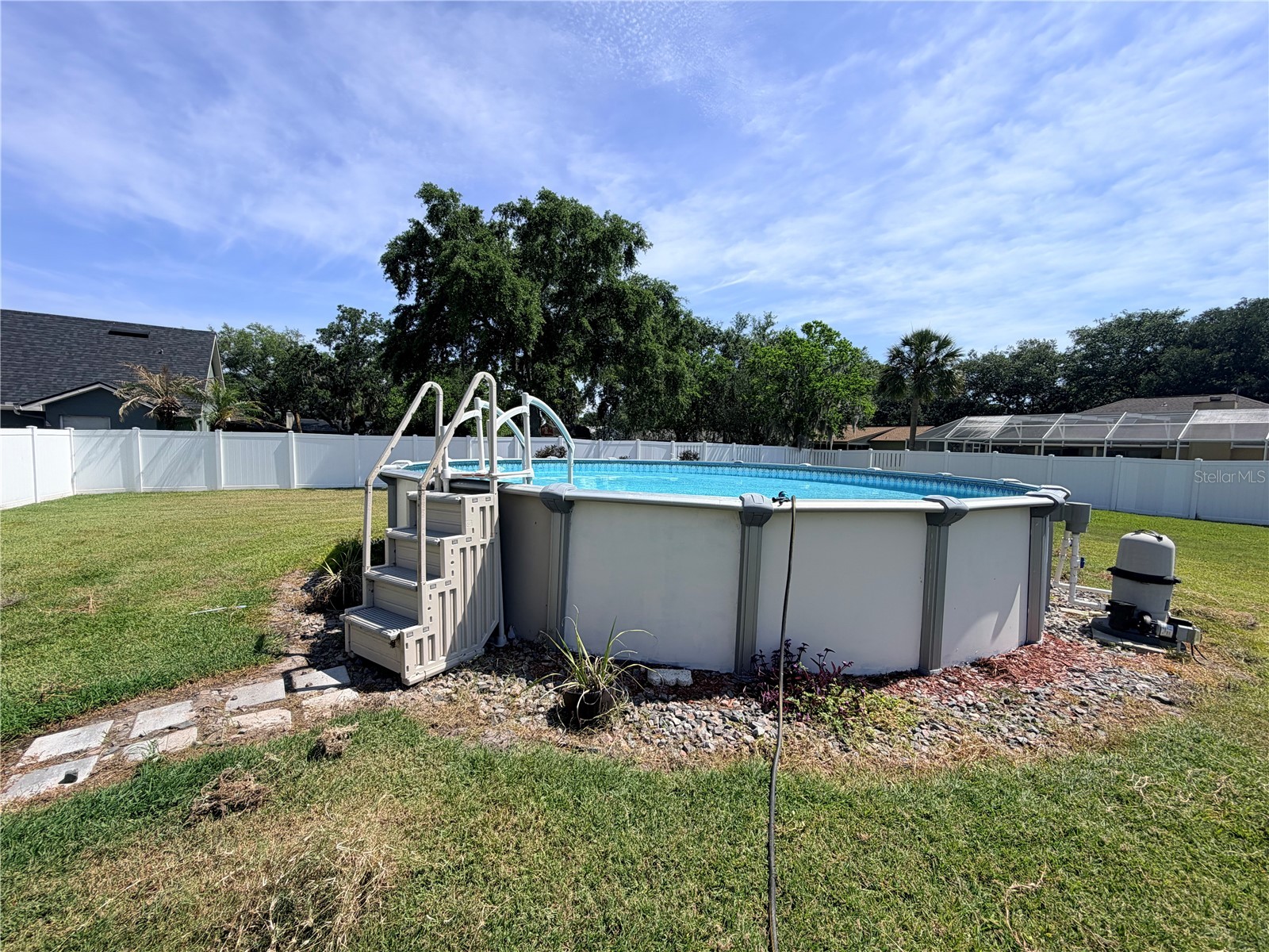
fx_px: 513
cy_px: 476
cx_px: 634
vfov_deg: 85.7
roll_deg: +0.5
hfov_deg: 102.1
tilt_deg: -6.3
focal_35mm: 14
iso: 20
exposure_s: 1/841
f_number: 2.2
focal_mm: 2.22
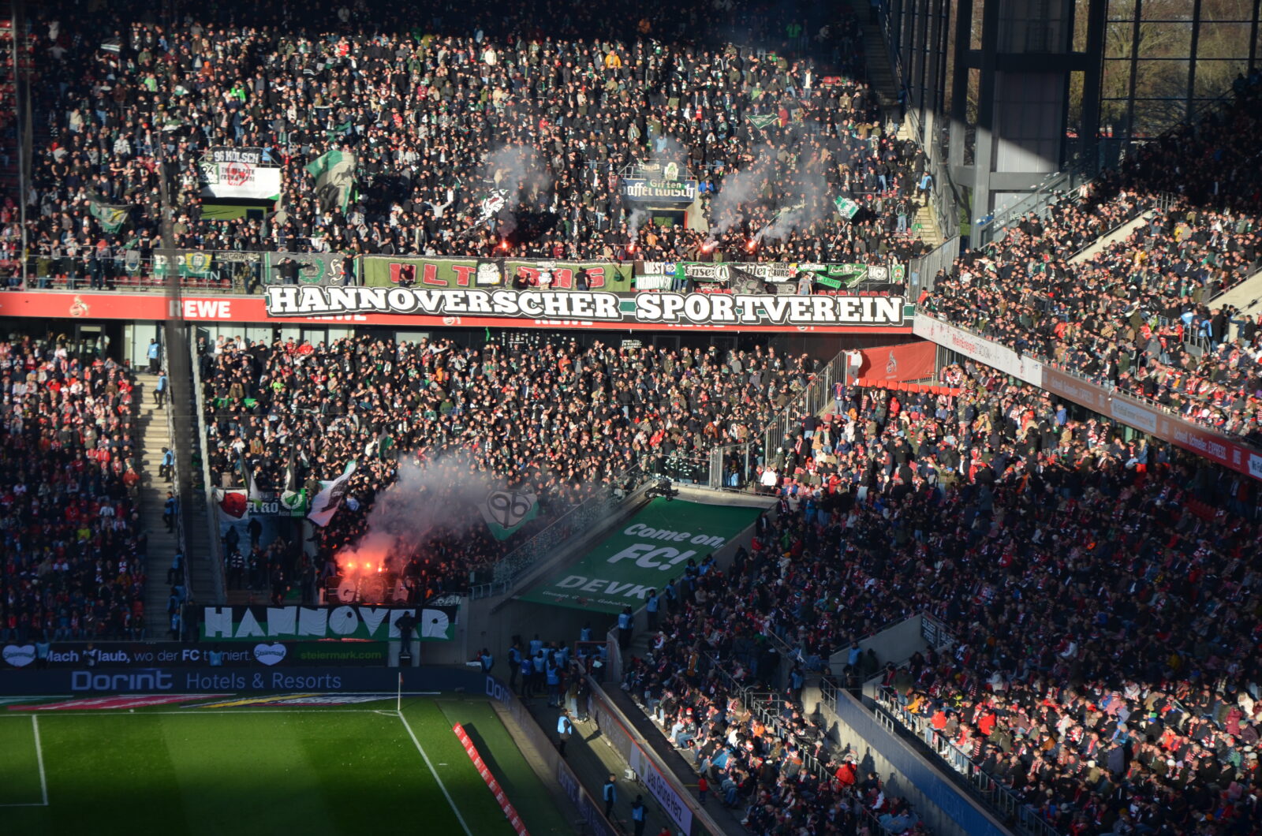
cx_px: 631
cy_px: 418
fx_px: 4198
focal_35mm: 120
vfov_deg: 11.4
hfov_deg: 17.1
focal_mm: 80
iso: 200
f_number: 5.6
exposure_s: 1/500
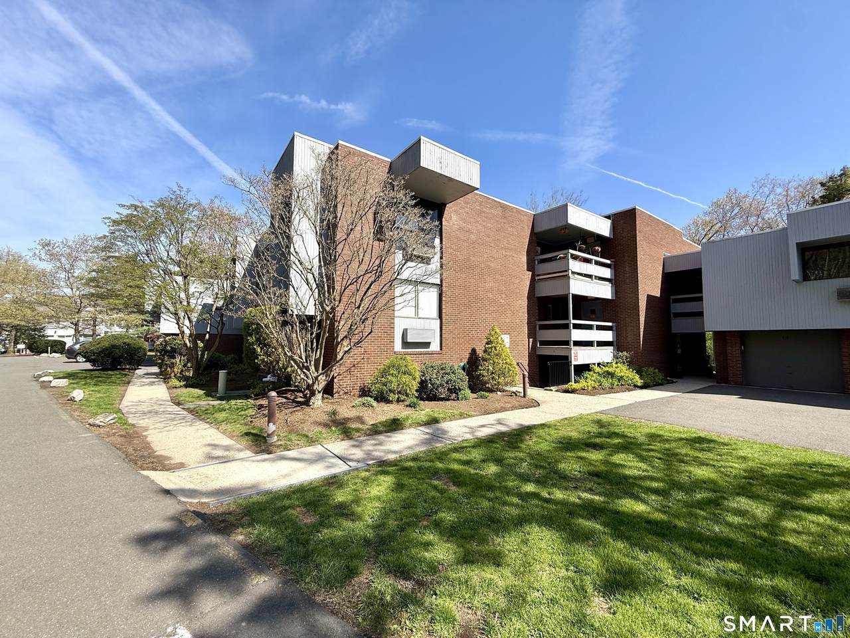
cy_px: 319
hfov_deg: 102.1
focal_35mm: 14
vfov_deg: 85.7
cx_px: 425
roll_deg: -0.1
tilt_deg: +4.9
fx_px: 344
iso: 50
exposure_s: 1/1431
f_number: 2.2
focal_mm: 2.22
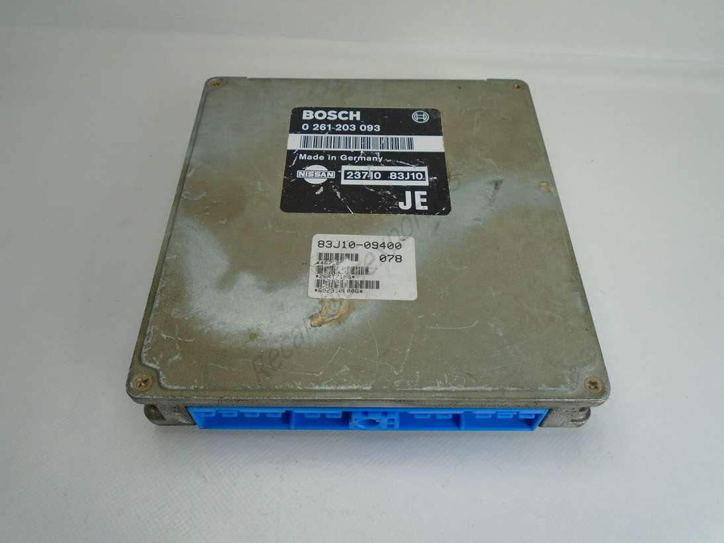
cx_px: 362
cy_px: 272
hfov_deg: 67.3
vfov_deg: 53.0
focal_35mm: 26
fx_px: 544
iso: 100
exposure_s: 1/400
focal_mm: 4.6
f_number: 3.2
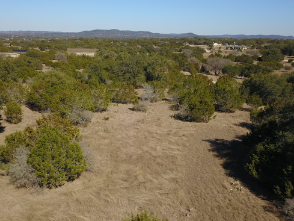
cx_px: 135
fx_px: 289
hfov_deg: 53.9
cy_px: 131
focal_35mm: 34
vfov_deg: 41.6
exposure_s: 1/1548
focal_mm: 4.73
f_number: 2.2
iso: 100
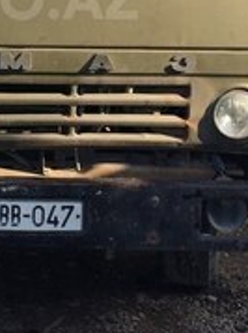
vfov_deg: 23.1
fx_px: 776
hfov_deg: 17.7
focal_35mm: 81
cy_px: -2
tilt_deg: -5.7
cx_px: -6
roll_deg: +1.7
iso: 32
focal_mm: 4.15
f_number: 2.2
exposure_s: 1/707
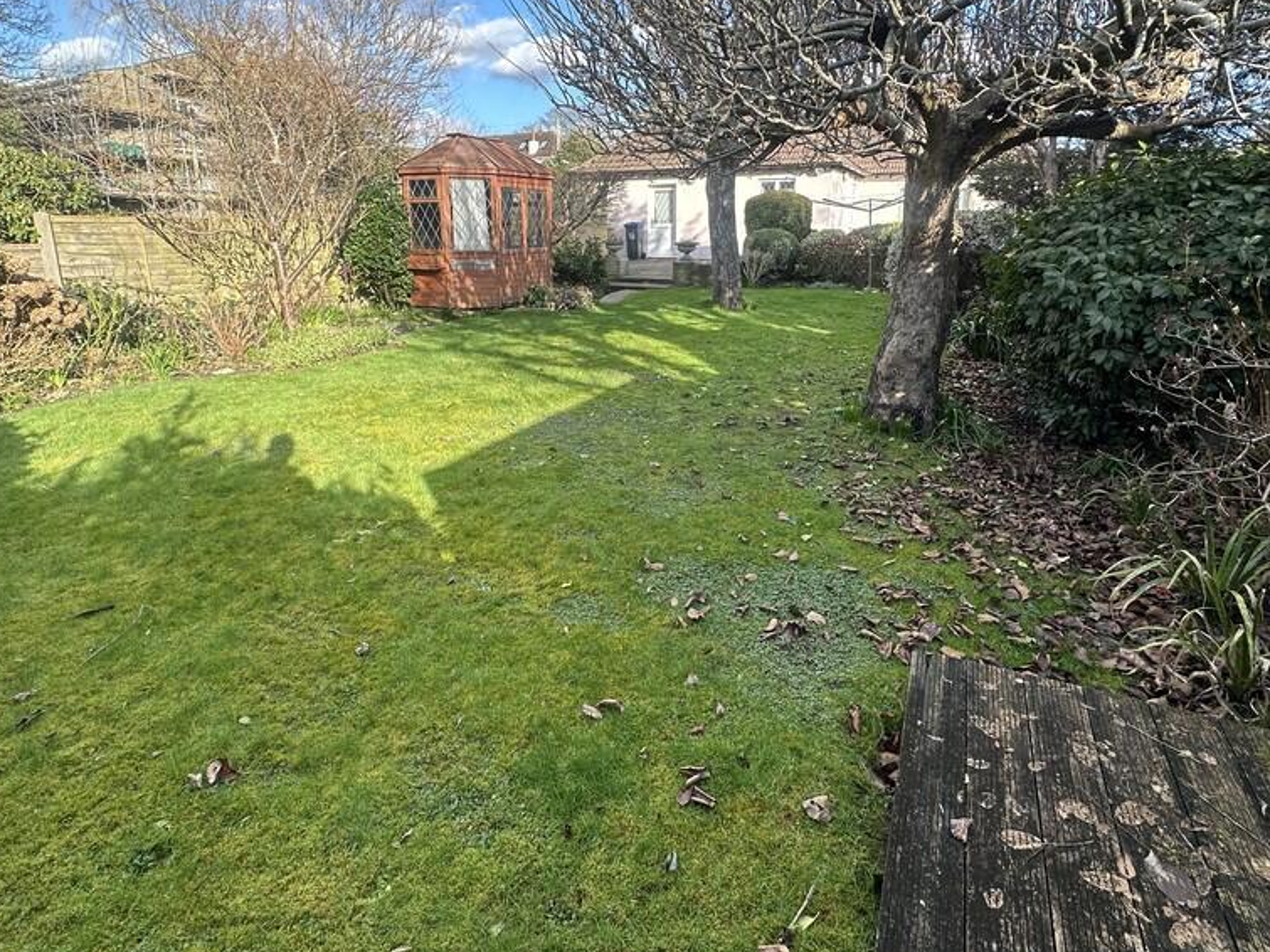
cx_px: 624
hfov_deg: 84.7
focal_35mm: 19
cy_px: 382
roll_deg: +0.8
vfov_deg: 68.0
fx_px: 697
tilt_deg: -13.0
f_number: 2.2
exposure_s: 1/421
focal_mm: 2.22
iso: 40
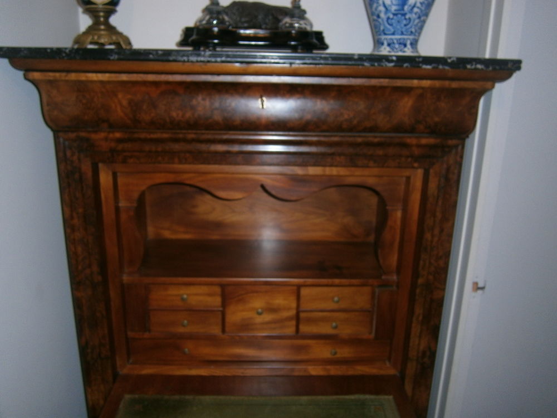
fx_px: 499
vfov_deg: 45.4
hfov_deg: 58.4
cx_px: 278
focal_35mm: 31
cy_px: 209
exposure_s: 1/30
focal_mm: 5.5
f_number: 2.9
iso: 125
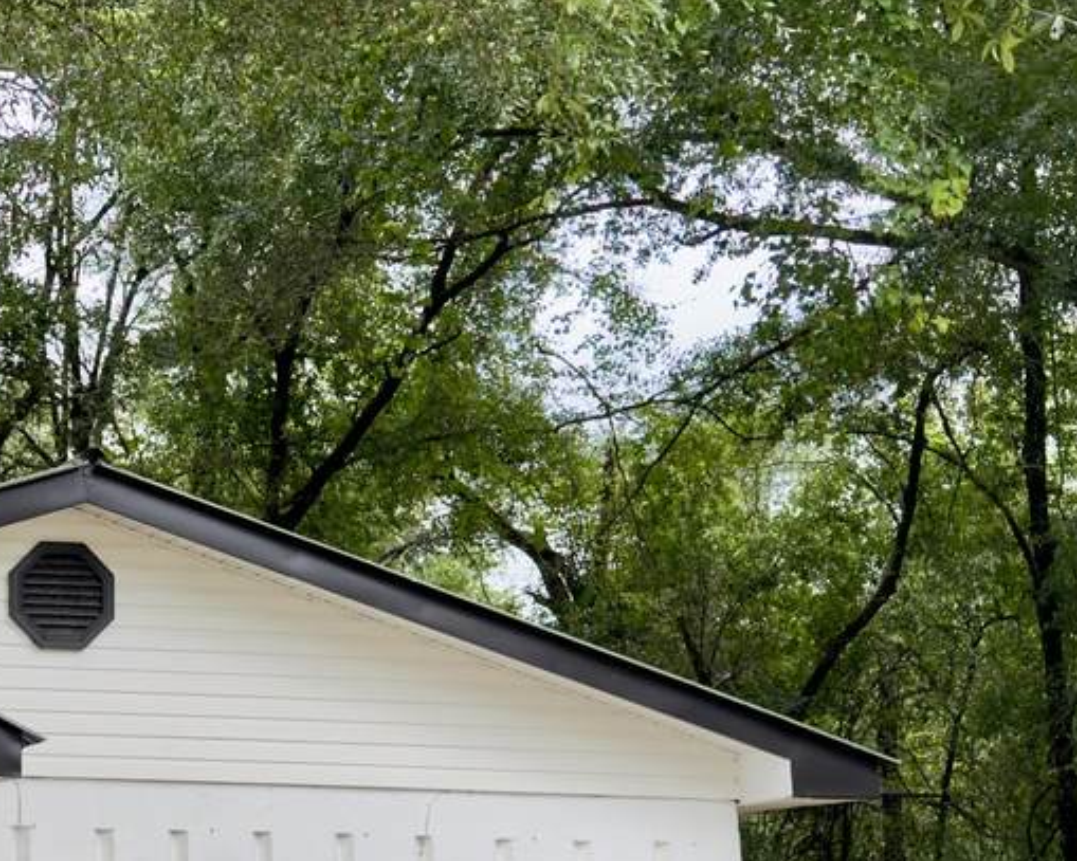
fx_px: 2581
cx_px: -201
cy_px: 603
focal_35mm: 81
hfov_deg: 21.9
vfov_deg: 18.9
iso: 80
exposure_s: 1/833
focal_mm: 6.76
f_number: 1.78
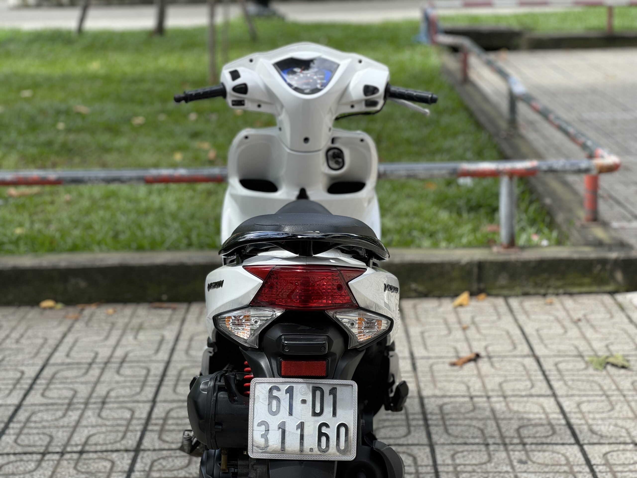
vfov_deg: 19.1
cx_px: 318
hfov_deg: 25.3
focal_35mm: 77
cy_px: 239
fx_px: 1417
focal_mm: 9
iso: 25
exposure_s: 1/275
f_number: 2.8
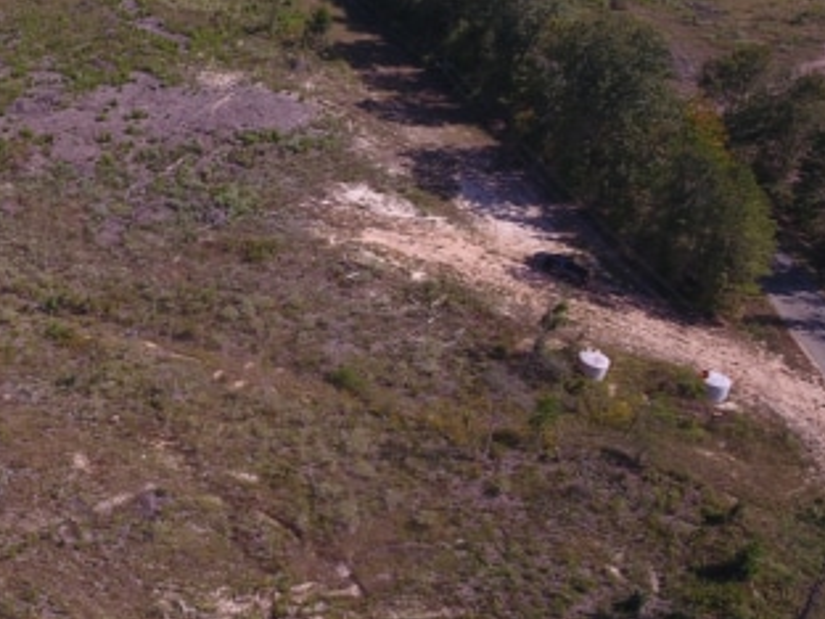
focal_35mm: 41
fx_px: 977
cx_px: 58
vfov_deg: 35.0
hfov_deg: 41.5
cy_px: 246
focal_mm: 3.61
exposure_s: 1/871
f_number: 2.8
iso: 100
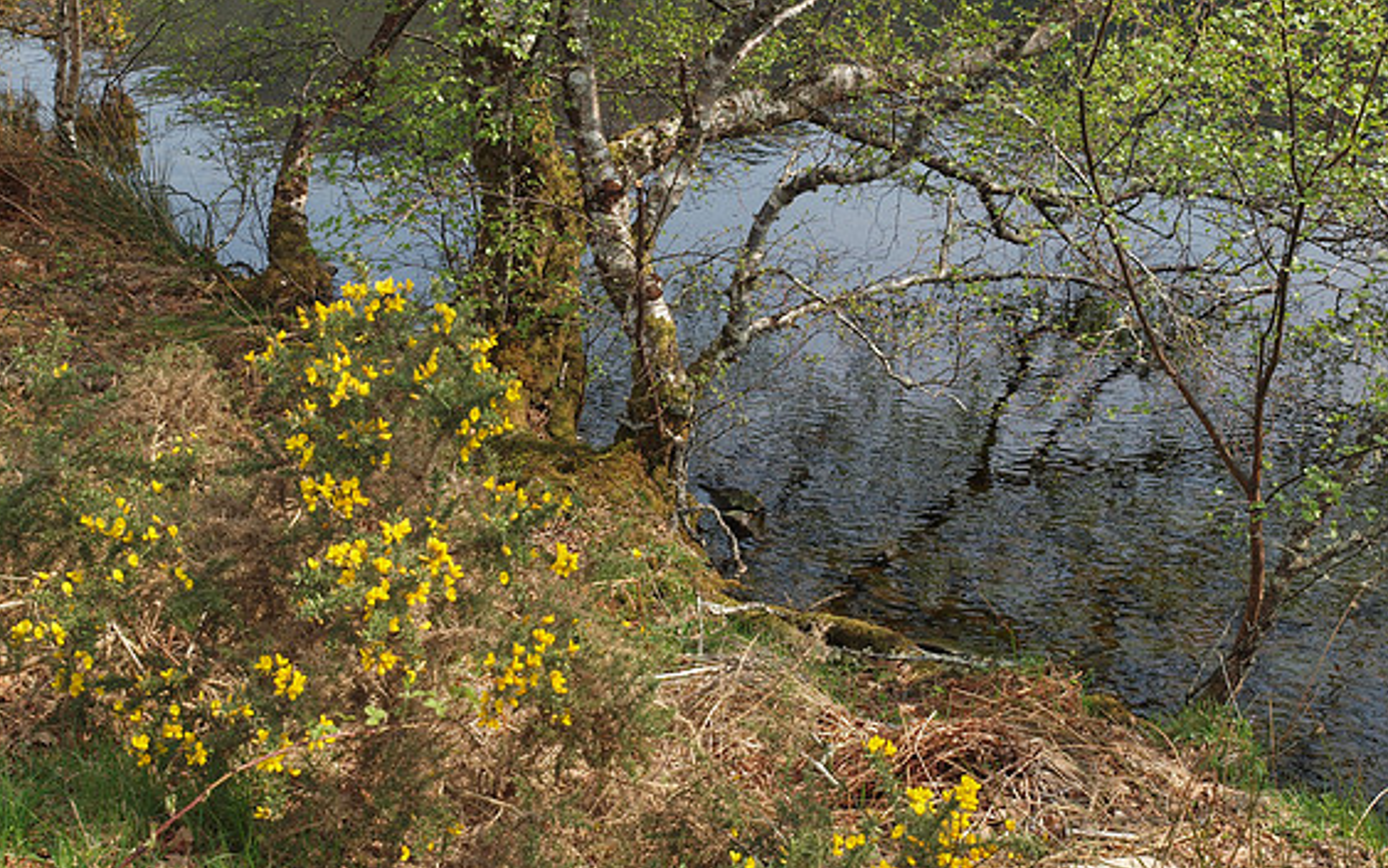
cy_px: 465
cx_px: 695
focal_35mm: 59
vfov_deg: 22.0
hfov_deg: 34.5
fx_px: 2232
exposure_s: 1/250
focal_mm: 27
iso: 200
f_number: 8
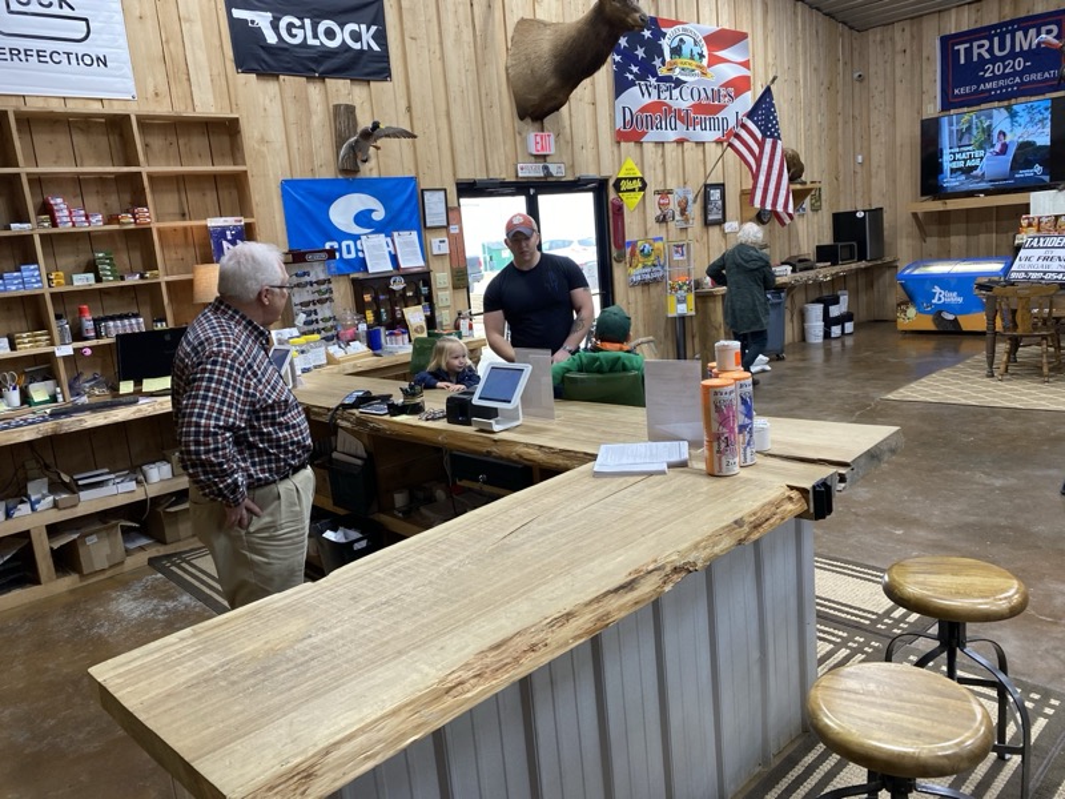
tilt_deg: -9.2
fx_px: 800
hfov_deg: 67.3
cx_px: 532
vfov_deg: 53.1
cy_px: 400
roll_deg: +5.5
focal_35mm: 26
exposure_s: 1/120
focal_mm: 4.25
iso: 125
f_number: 1.8
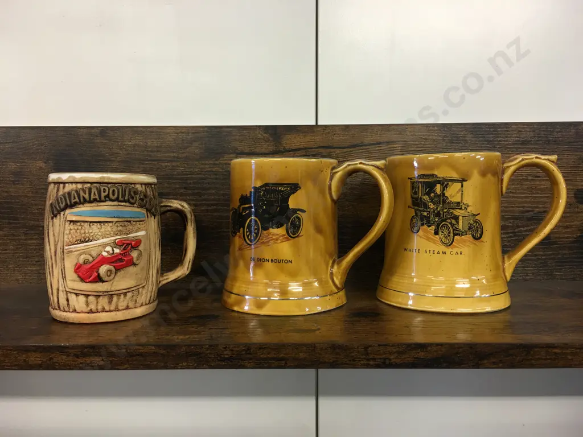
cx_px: 292
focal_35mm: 29
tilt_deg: -1.1
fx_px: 488
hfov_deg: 61.7
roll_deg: -0.8
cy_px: 218
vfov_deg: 48.2
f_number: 2.2
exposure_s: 1/17
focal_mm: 4.15
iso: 32
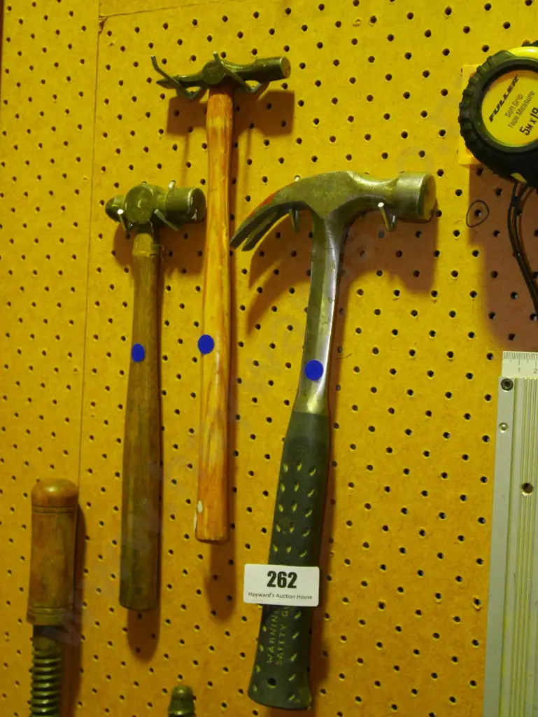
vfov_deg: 41.2
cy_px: 358
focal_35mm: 46
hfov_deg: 31.5
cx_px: 269
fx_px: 952
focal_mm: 23
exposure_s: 1/125
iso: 3200
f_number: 4.9
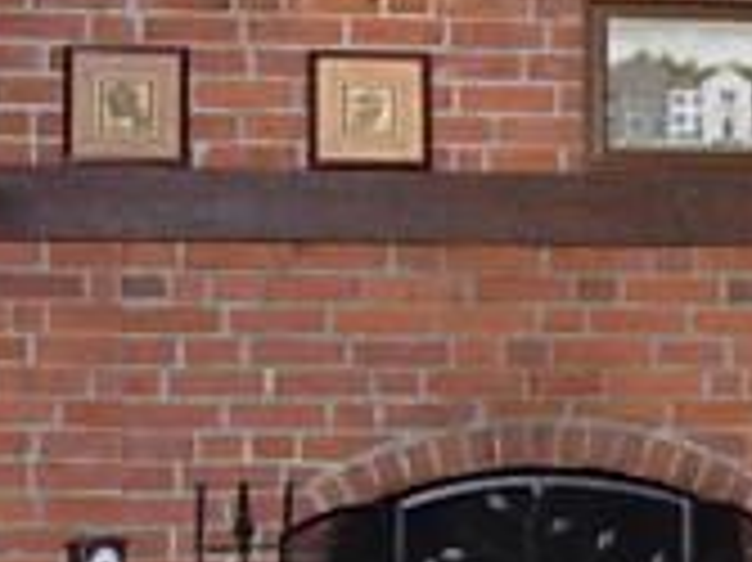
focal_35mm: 146
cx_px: 1130
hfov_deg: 12.8
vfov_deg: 10.1
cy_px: 477
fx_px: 3169
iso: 200
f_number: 2.8
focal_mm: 7.8
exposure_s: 1/161
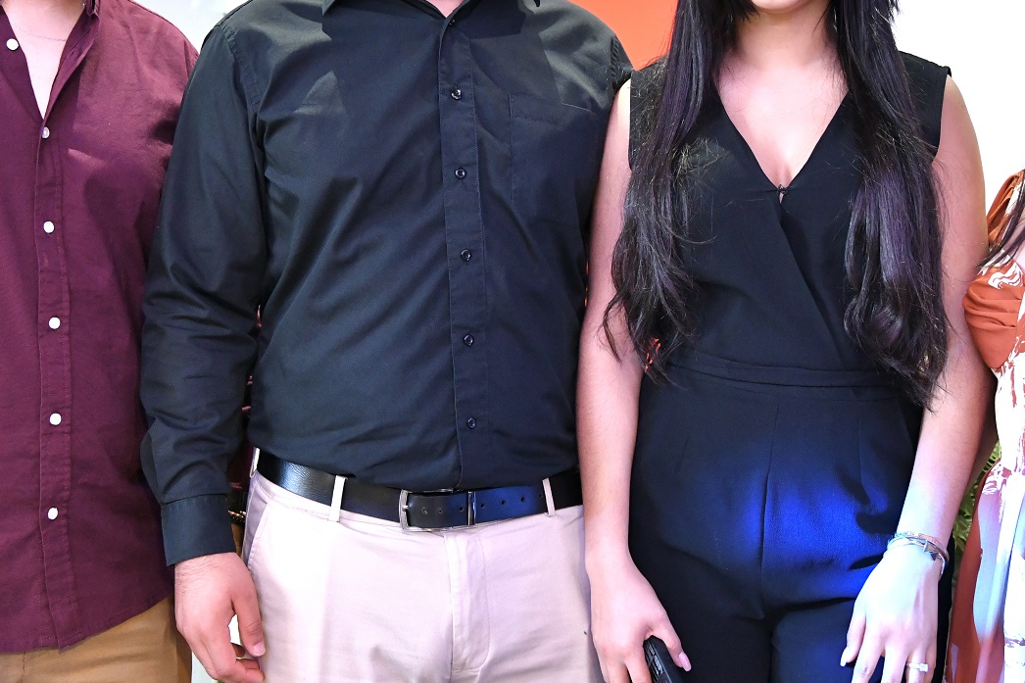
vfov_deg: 20.9
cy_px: 269
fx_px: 1850
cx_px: 511
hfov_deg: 31.0
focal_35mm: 65
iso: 3200
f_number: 3.2
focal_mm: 34
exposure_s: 1/125
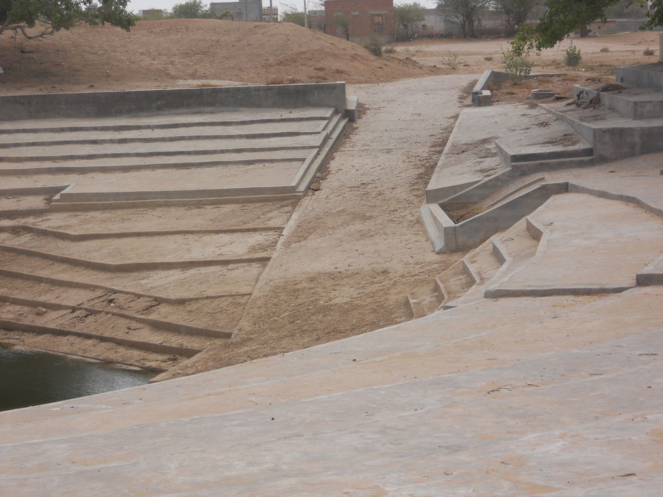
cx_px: 332
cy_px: 248
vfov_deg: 16.1
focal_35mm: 92
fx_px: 1762
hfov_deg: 21.3
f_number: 5.4
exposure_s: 1/640
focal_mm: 16.5
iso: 80
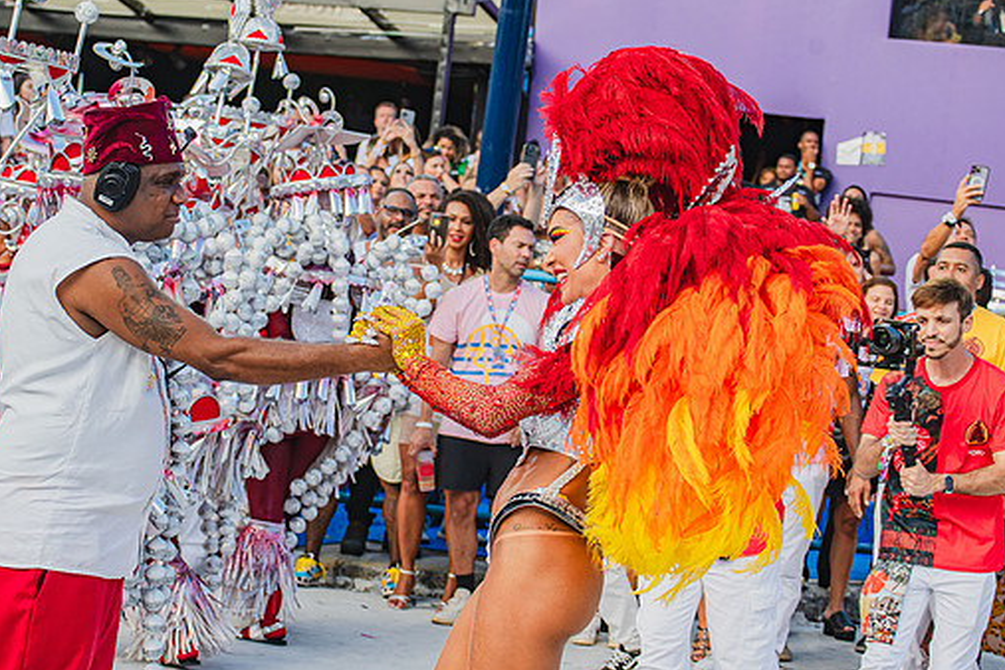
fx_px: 2540
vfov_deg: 15.0
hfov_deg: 22.4
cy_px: 322
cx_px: 426
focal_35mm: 91
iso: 400
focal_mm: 70
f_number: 5.6
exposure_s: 1/1600
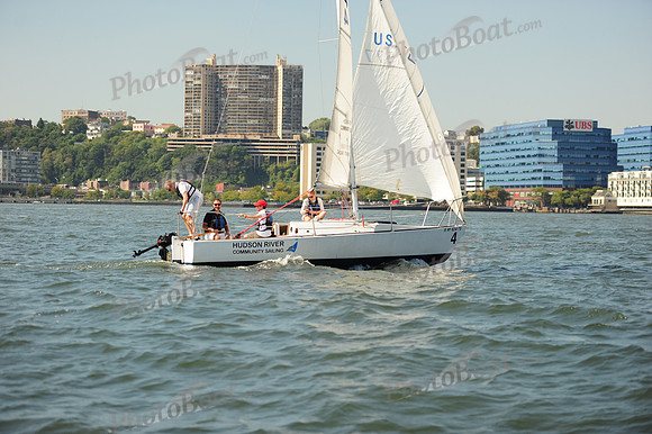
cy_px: 217
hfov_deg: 21.5
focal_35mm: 95
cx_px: 326
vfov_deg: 14.4
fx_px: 1720
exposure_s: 1/1250
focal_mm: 95
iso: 320
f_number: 3.2
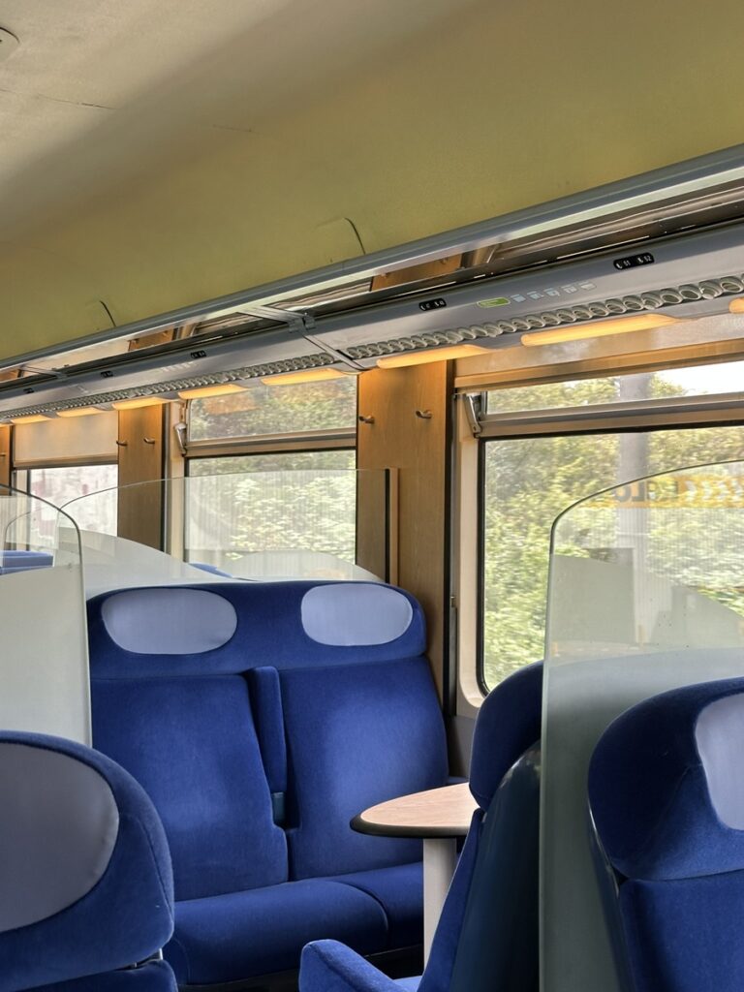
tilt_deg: +3.5
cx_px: 372
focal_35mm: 48
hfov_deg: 30.3
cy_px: 496
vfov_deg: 39.7
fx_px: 1376
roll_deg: -1.0
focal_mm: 6.86
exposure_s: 1/121
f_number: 1.78
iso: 64
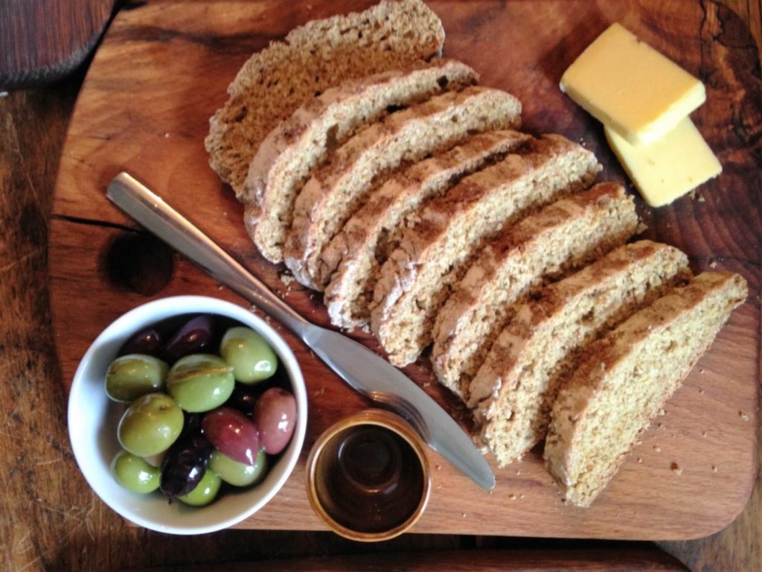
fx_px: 726
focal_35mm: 33
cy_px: 286
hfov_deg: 55.4
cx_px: 381
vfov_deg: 42.9
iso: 160
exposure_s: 1/20
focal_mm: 4.12
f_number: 2.4
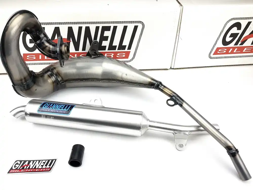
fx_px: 190
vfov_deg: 53.1
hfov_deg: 67.3
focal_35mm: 26
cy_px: 95
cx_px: 126
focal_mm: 4.2
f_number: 1.7
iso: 40
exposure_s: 1/181
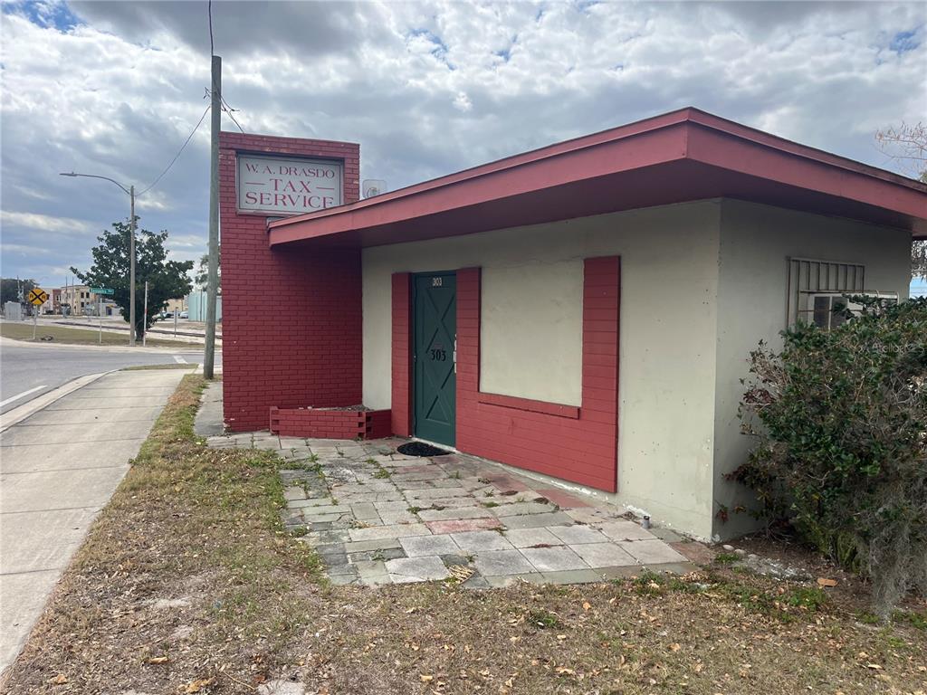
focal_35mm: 26
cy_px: 348
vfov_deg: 53.1
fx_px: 696
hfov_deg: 67.3
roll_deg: -0.9
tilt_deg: -2.8
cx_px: 464
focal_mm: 5.1
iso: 50
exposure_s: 1/2309
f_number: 1.6
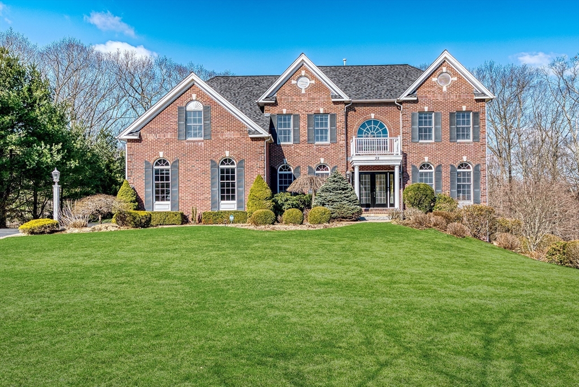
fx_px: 547
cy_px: 194
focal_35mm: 34
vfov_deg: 38.9
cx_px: 290
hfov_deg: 55.8
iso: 400
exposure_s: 1/1250
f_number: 8
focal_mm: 34
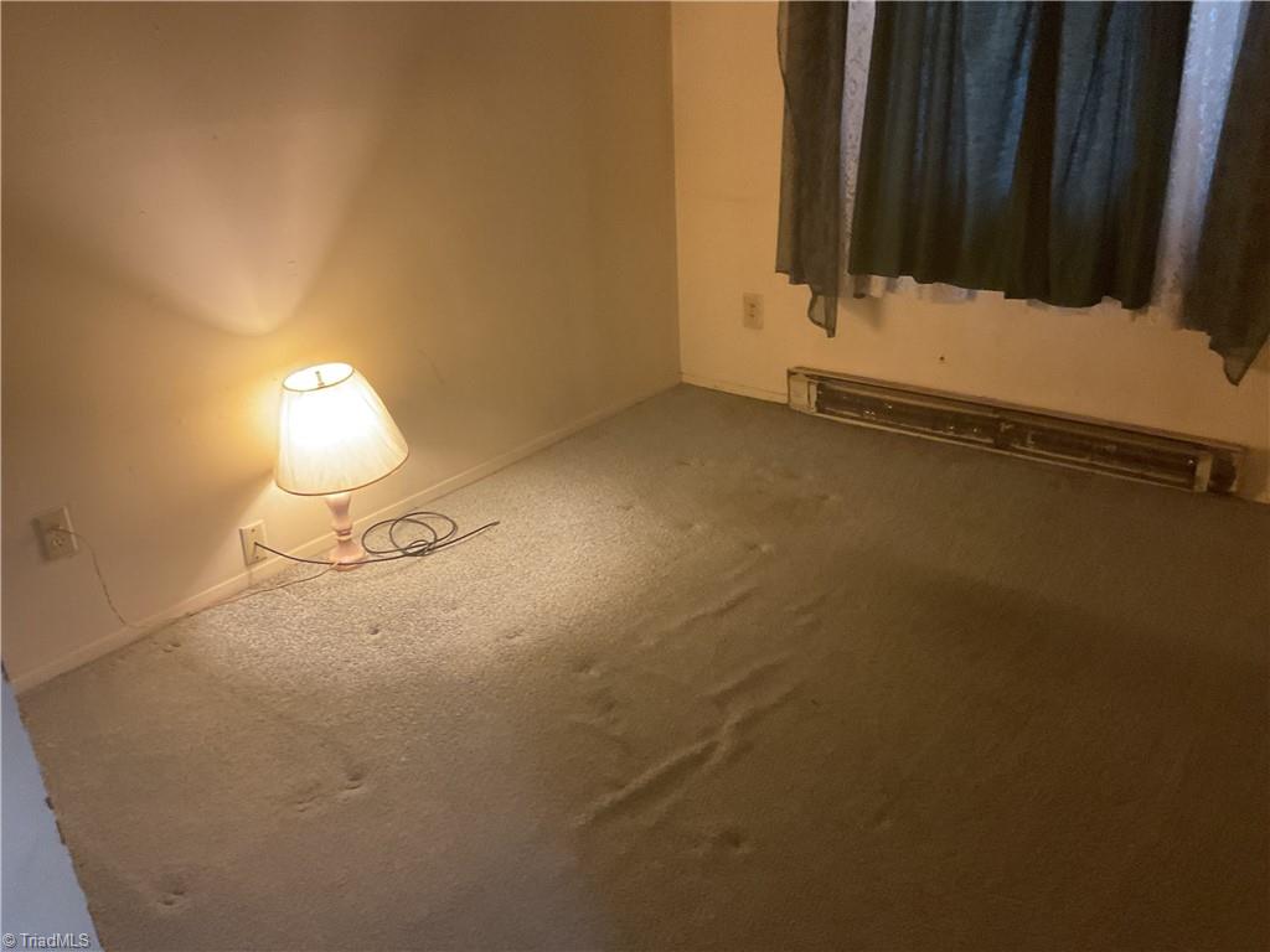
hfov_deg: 61.7
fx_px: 1064
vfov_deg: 48.2
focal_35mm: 29
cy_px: 476
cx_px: 635
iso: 250
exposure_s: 1/60
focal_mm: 3
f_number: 1.8
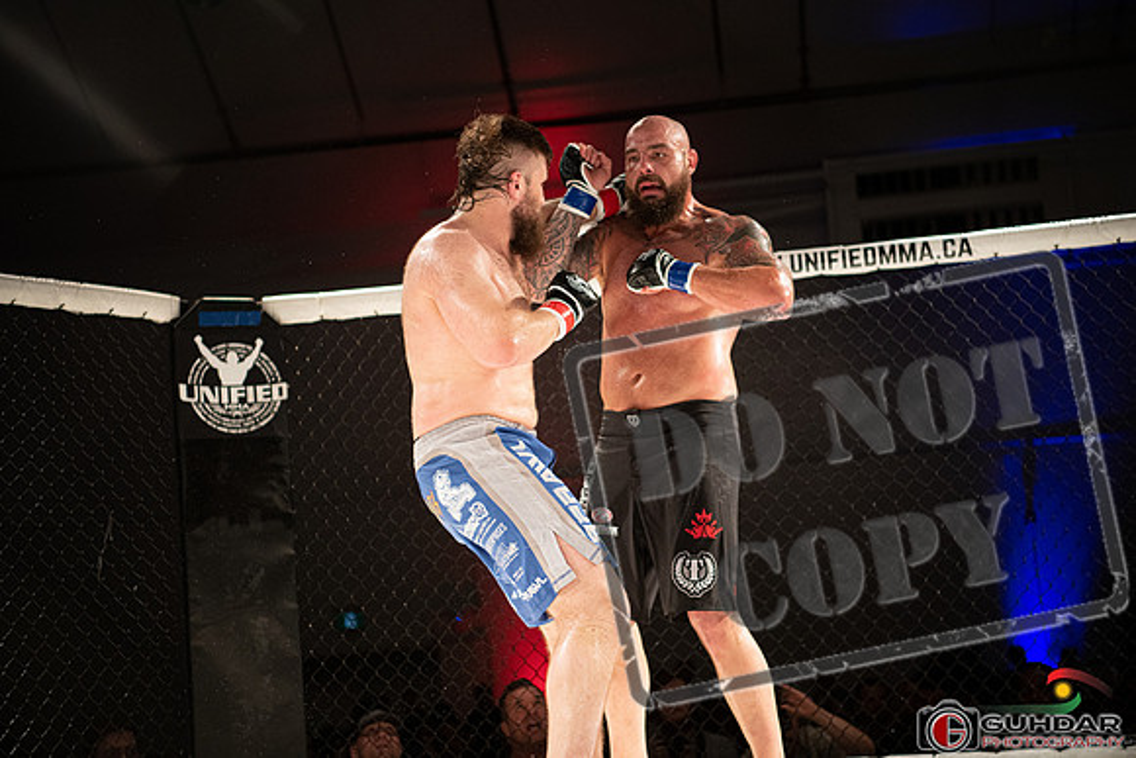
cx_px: 568
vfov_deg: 19.5
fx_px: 2209
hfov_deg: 28.8
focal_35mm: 70
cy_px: 379
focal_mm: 70
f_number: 2.8
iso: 1100
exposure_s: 1/1000
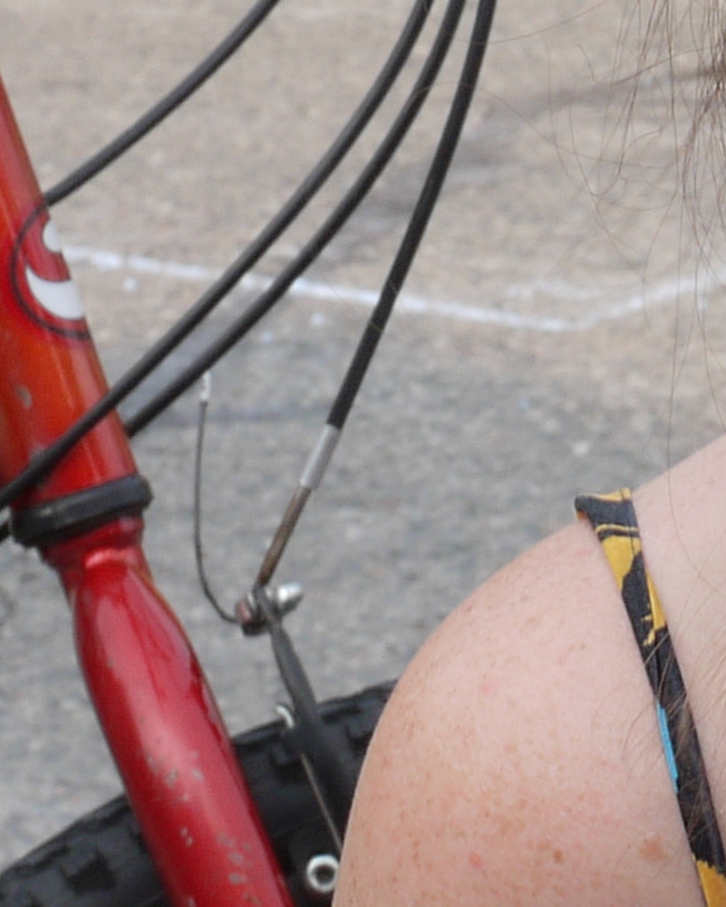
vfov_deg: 5.7
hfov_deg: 4.5
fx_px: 9019
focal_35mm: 336
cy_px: 1043
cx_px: 1512
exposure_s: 1/50
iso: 125
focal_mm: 35
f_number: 14
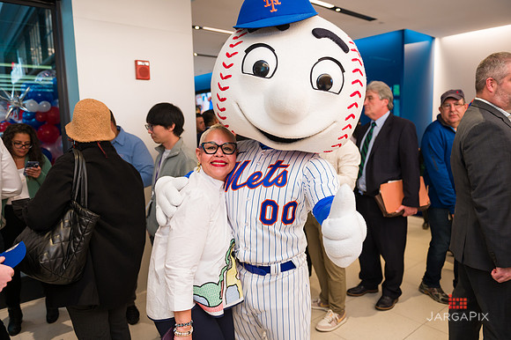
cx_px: 256
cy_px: 170
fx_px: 369
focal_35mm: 26
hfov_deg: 69.4
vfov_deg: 49.5
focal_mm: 26
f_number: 4
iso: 400
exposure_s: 1/200
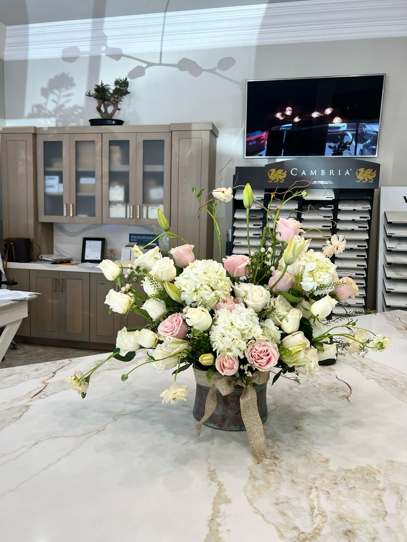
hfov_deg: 53.1
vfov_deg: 67.3
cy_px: 271
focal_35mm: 26
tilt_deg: -4.2
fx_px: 408
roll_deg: -2.2
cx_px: 204
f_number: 1.5
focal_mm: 5.7
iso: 64
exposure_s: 1/120
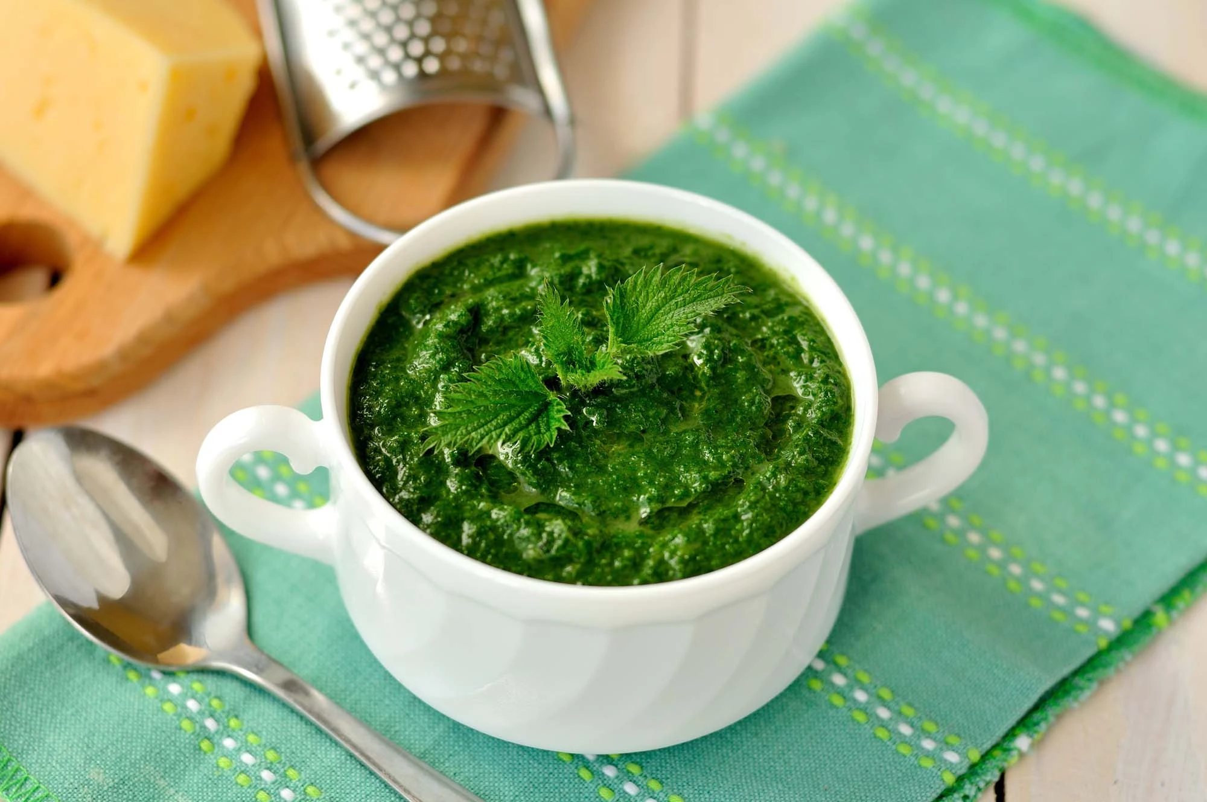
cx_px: 604
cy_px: 401
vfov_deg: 18.1
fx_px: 2511
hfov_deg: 27.0
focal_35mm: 75
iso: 100
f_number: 3.5
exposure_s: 1/160
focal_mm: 50
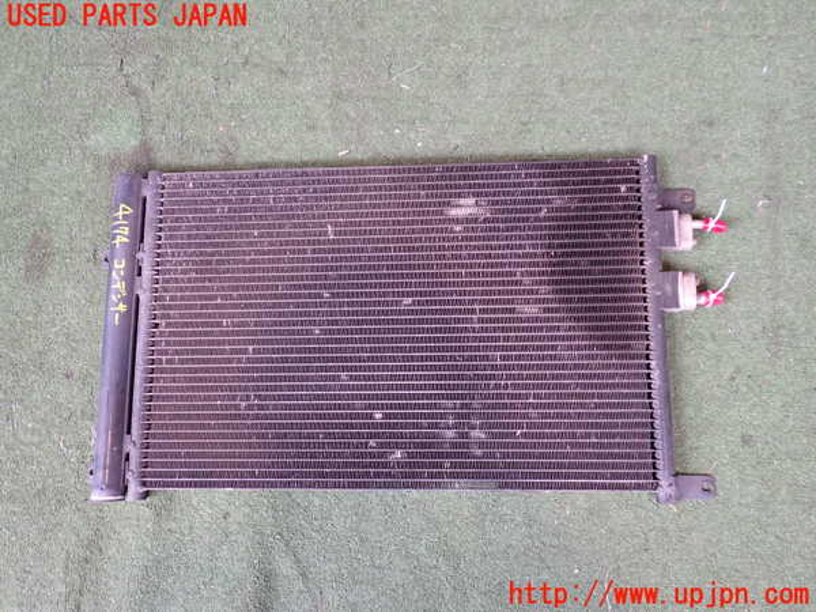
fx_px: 707
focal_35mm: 30
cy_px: 306
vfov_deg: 46.8
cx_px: 408
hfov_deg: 60.0
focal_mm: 5.4
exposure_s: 1/40
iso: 200
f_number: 2.3
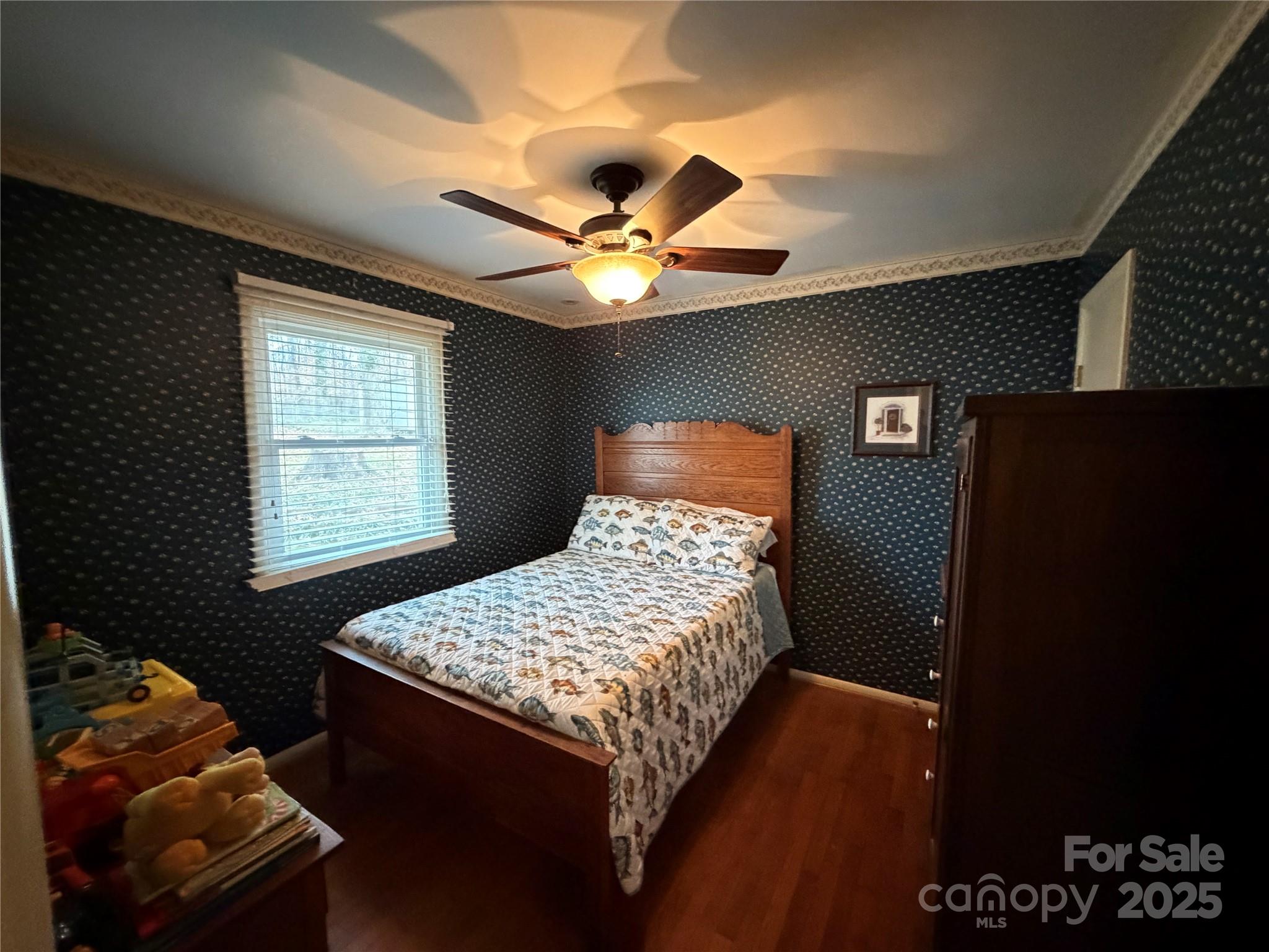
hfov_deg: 102.1
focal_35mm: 14
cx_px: 634
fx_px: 513
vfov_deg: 85.7
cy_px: 476
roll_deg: -0.9
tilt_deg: -3.8
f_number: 2.2
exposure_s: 1/60
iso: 1250
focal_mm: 2.22
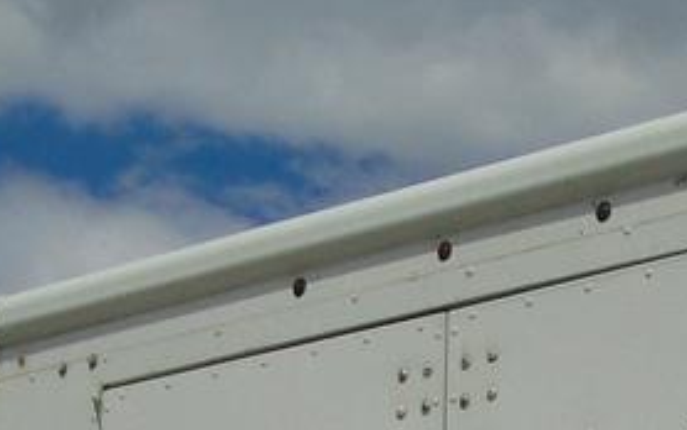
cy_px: 1085
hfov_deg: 16.0
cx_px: 739
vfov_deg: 9.1
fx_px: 2379
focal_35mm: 127
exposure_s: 1/640
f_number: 8
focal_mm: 4.6
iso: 100
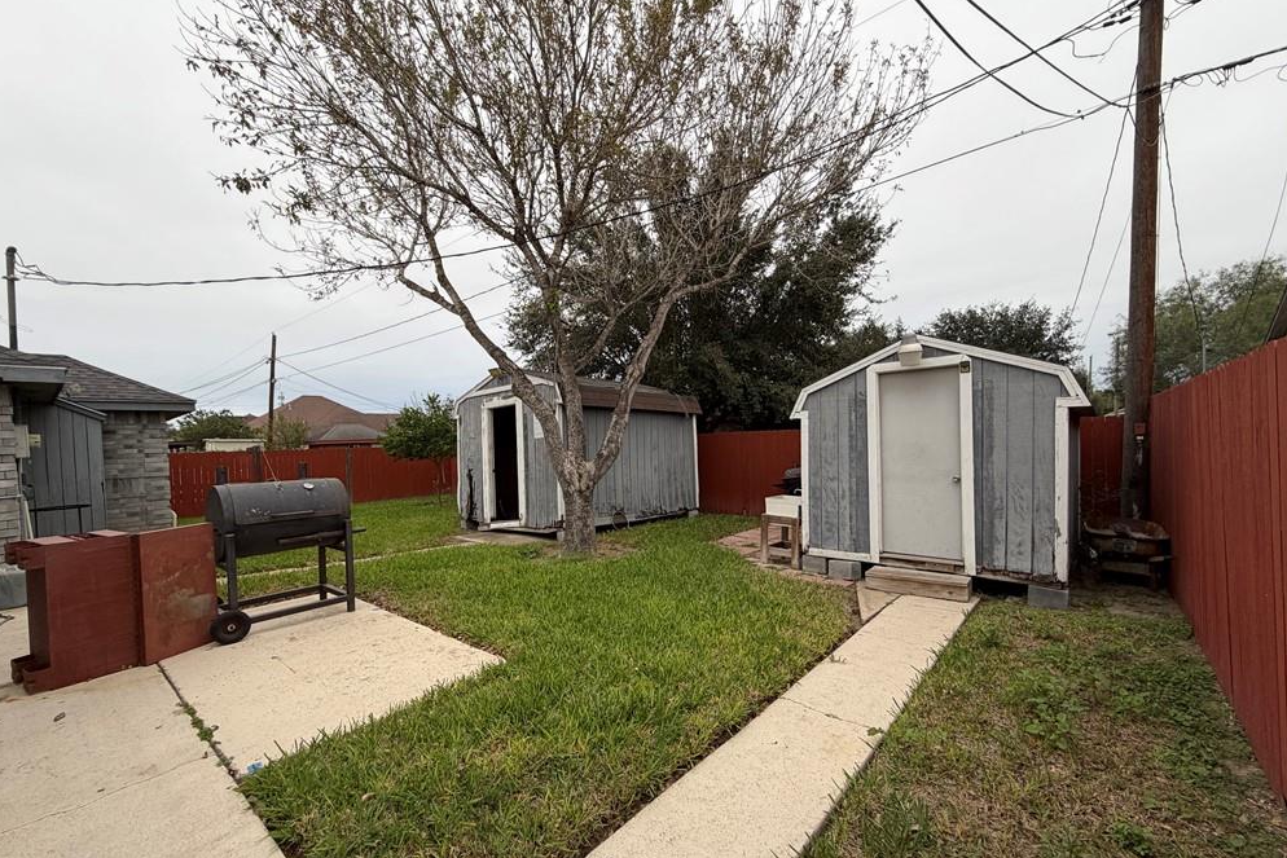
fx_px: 536
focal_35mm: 15
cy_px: 448
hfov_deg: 100.4
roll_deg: +2.9
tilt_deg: -0.6
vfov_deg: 77.3
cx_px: 636
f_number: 2.2
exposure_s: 1/121
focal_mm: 2.22
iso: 80
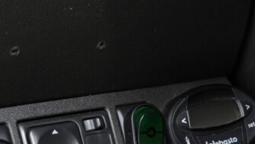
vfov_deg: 8.6
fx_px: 947
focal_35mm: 140
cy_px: 167
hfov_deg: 15.3
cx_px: 100
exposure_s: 1/160
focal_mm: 10.7
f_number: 3.5
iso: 100
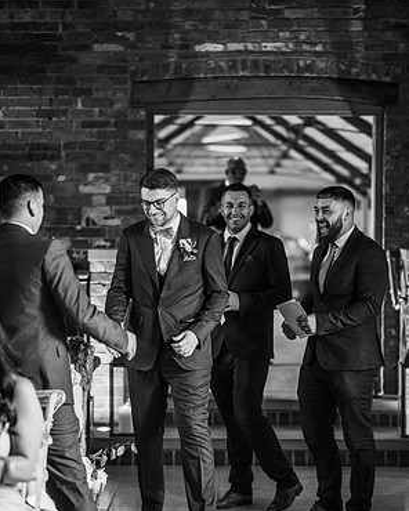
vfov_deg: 19.7
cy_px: 307
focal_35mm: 97
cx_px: 204
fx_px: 1468
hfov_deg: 15.9
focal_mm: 85
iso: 1800
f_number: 1.8
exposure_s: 1/200
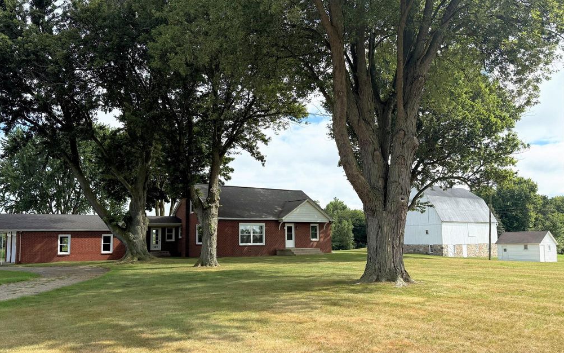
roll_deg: +1.6
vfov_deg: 47.6
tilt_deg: +6.2
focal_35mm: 26
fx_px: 400
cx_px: 278
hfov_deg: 70.4
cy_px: 170
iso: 100
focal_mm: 6.76
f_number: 1.78
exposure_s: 1/3425
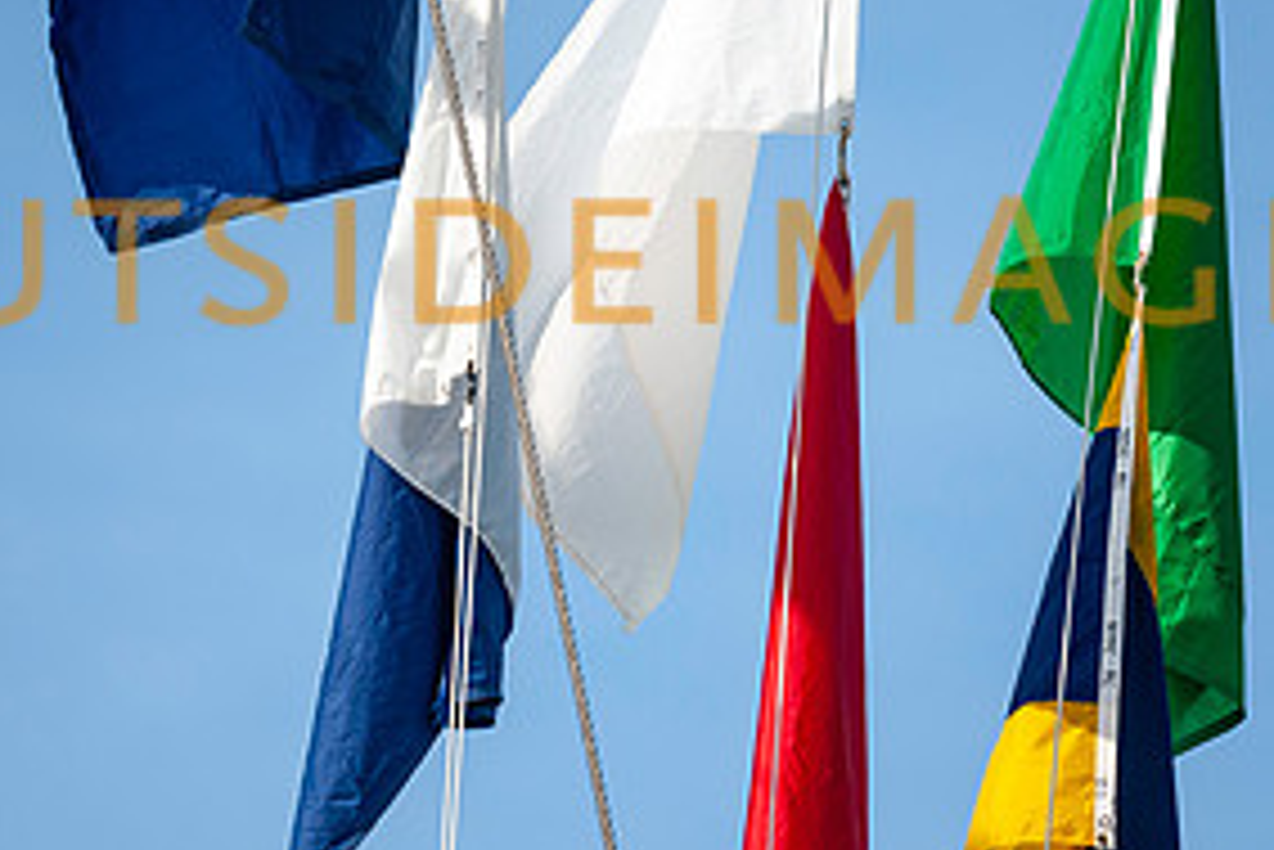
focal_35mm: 614
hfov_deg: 3.4
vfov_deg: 2.2
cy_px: 234
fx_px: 21739
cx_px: 725
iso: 250
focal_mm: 300
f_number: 4
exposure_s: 1/3200
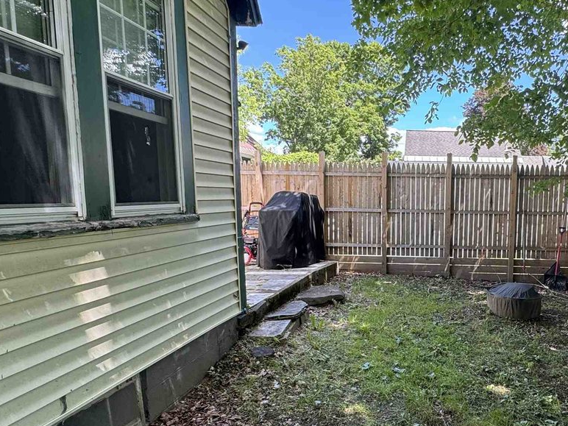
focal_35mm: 29
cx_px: 427
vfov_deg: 48.0
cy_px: 253
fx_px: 476
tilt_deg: -6.9
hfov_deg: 58.4
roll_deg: -0.5
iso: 40
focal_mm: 2.22
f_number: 2.2
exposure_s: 1/115
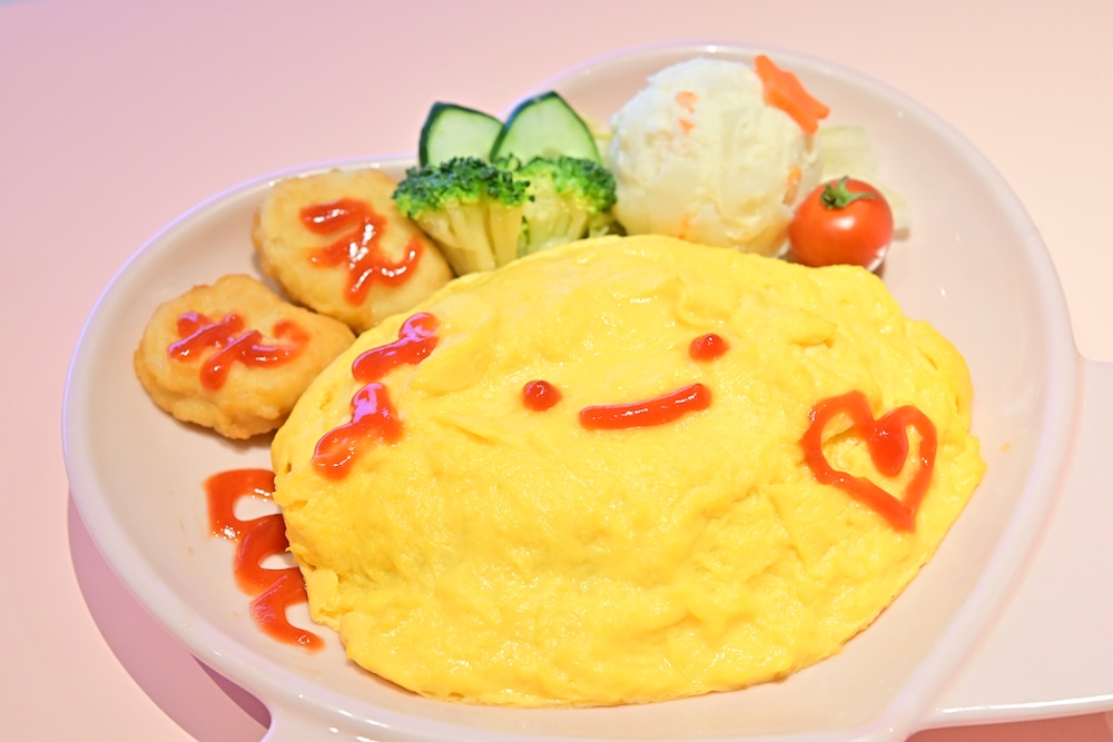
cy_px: 371
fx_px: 1855
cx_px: 556
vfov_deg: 22.6
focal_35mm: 60
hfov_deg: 33.4
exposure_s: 1/160
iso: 4000
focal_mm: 60
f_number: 8
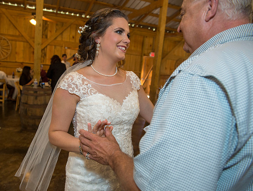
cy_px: 95
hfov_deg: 66.3
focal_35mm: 26
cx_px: 109
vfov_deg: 52.9
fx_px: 193
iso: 1600
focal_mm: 24
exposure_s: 1/125
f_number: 4
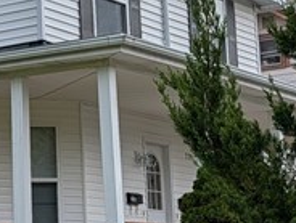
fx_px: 1140
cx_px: -192
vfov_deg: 11.2
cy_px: 101
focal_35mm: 133
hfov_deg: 13.6
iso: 20
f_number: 1.68
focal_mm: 6.9
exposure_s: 1/1233
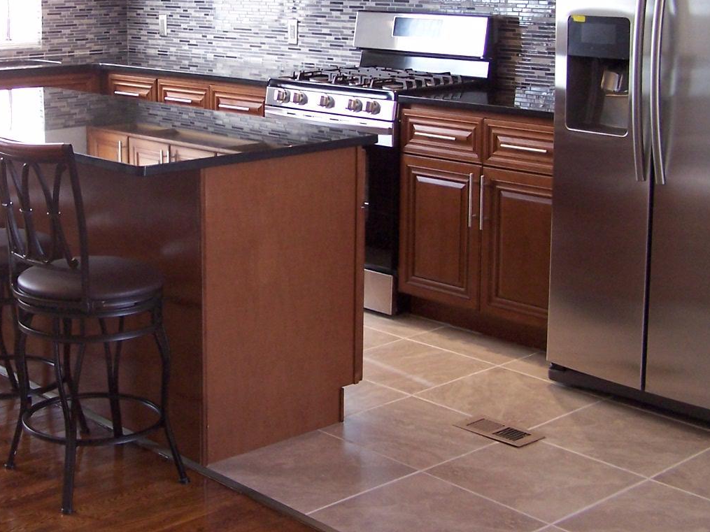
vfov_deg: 23.3
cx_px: 223
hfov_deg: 30.9
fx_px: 1272
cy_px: 116
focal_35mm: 62
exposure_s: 1/30
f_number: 2.8
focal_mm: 6.3
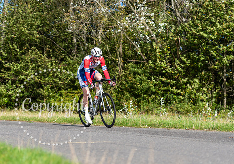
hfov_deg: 16.3
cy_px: 70
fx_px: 817
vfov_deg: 11.5
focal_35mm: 124
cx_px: 100
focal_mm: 90
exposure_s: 1/3200
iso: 160
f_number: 2.8
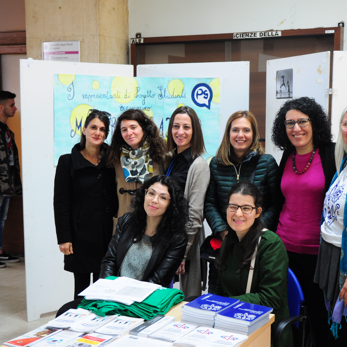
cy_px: 173
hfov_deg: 27.7
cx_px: 198
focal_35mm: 62
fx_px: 703
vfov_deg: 27.7
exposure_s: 1/20
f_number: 4.2
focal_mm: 32
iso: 640
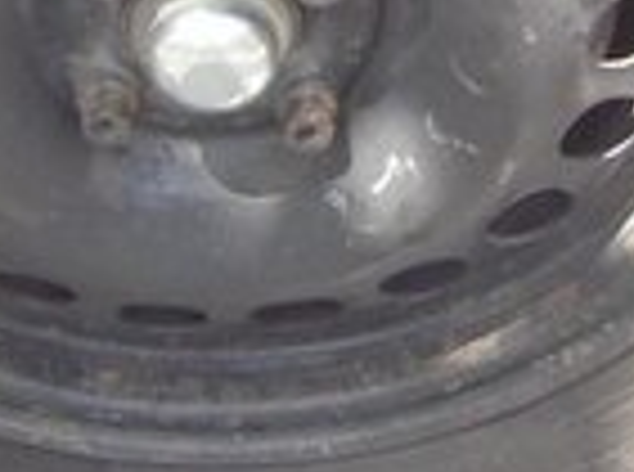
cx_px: 166
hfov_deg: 10.8
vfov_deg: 7.9
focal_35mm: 183
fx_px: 3343
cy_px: -330
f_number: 3.5
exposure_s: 1/90
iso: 100
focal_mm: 6.6
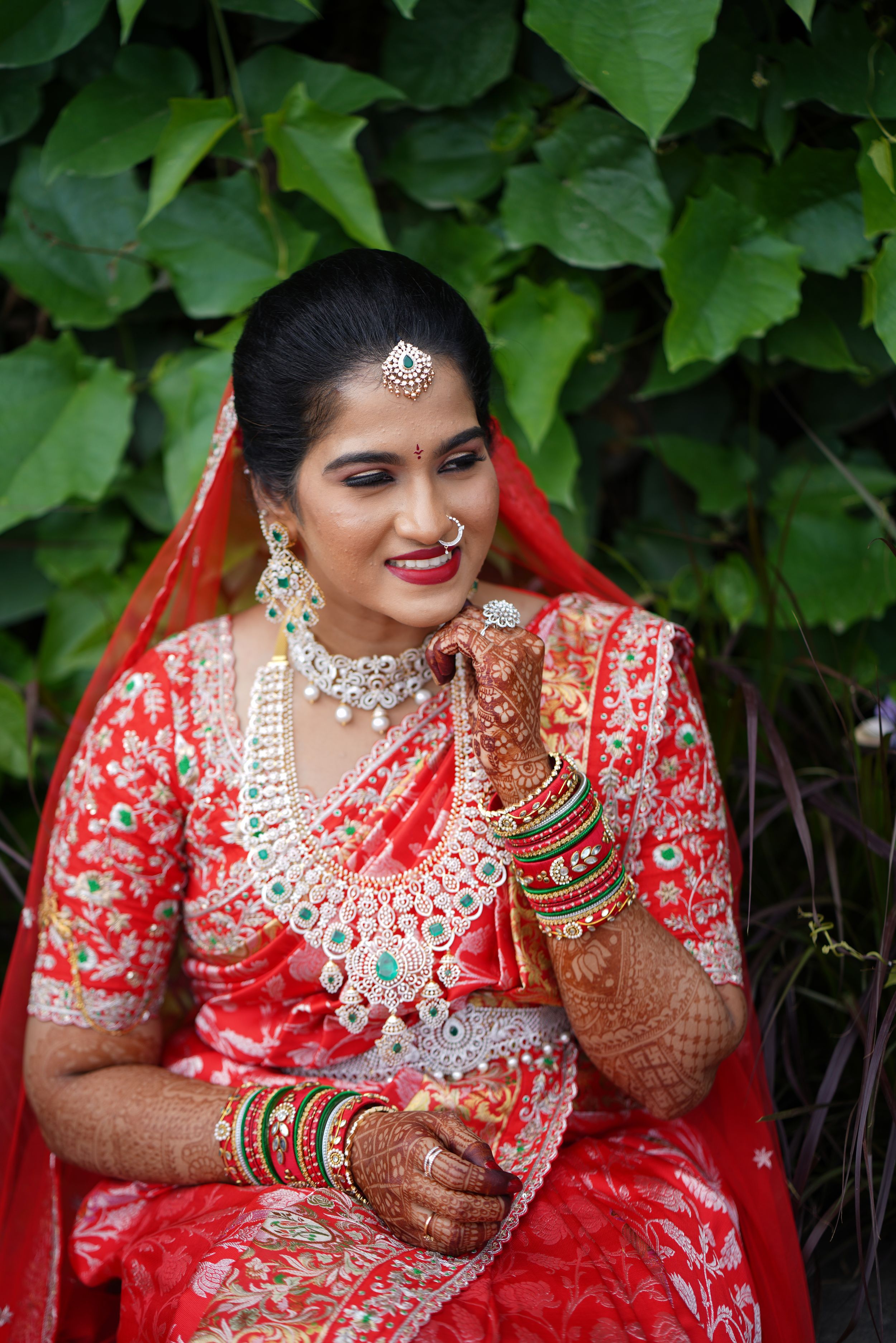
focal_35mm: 85
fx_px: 3173
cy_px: 672
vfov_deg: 23.9
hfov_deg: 16.1
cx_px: 448
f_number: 1.8
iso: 80
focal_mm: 85
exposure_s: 1/1000
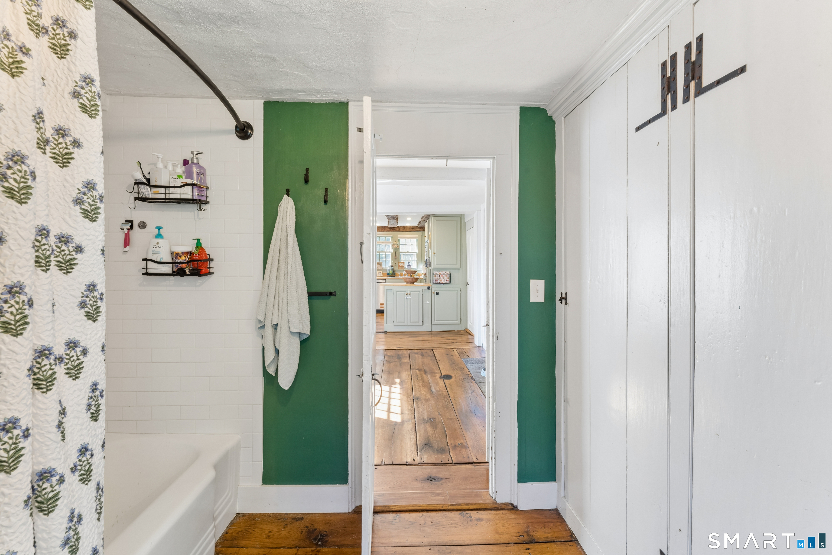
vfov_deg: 77.0
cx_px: 416
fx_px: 349
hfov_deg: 100.0
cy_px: 278
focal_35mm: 15
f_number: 13
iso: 400
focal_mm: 15.1
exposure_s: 1/2
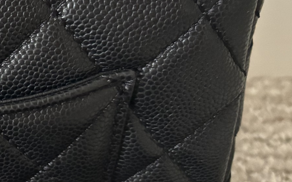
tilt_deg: -32.9
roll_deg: +3.6
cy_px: 19
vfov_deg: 14.7
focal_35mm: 88
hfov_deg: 20.0
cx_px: -157
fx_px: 700
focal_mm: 5.96
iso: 640
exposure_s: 1/37
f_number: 1.6
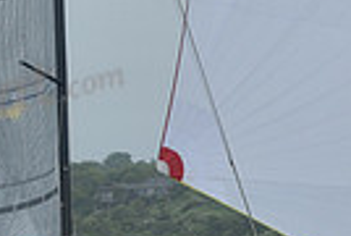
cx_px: 262
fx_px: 2951
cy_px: 214
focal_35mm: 302
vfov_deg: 4.6
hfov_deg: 6.8
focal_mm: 70
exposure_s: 1/1000
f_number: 7.1
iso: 320
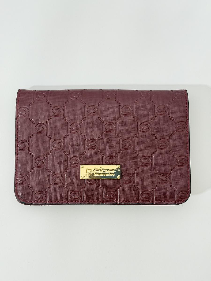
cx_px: 106
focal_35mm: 48
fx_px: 390
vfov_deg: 39.7
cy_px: 140
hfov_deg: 30.3
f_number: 1.78
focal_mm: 6.76
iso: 100
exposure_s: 1/50
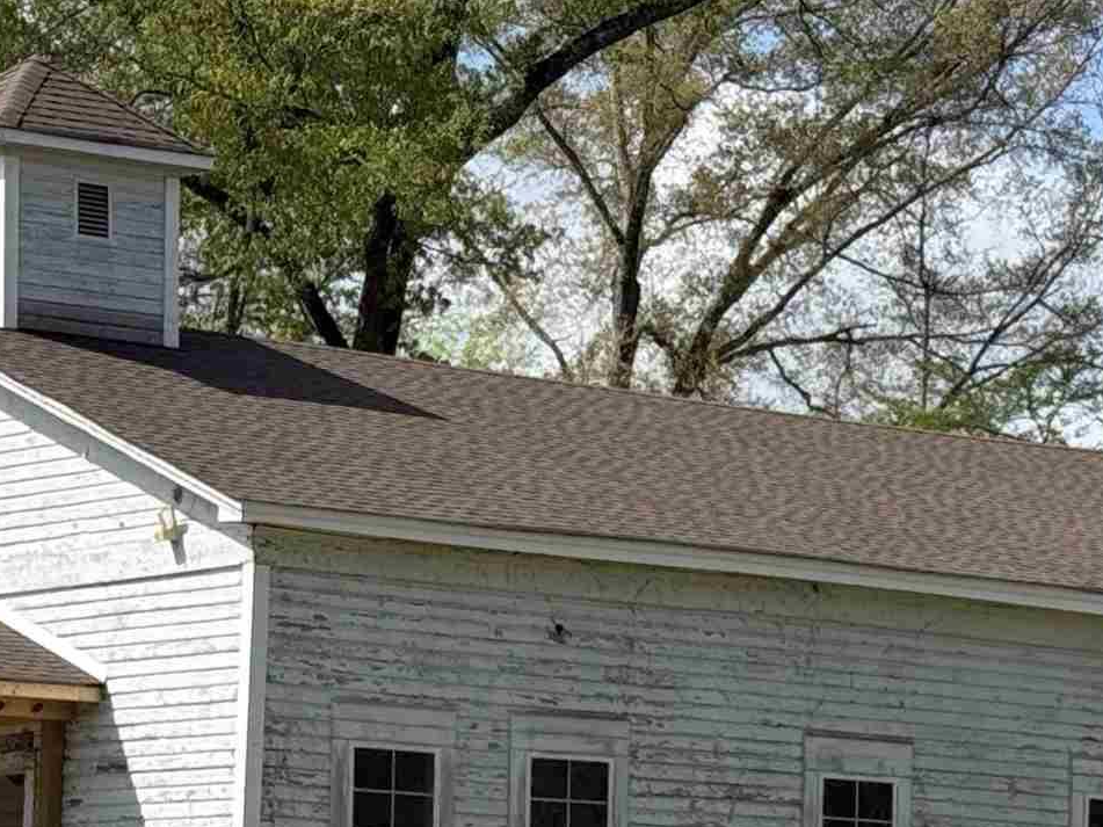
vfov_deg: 9.4
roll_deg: -1.1
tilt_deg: +1.5
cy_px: 1037
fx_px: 4938
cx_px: 692
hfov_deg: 12.7
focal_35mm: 155
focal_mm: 6.76
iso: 64
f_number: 1.78
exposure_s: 1/4098
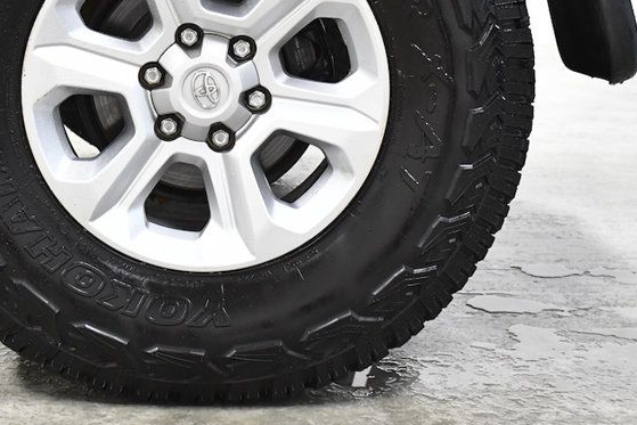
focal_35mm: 88
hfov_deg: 23.0
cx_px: 202
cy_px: 69
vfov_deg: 15.4
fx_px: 1557
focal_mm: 32
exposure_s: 1/250
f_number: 4.5
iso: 2500
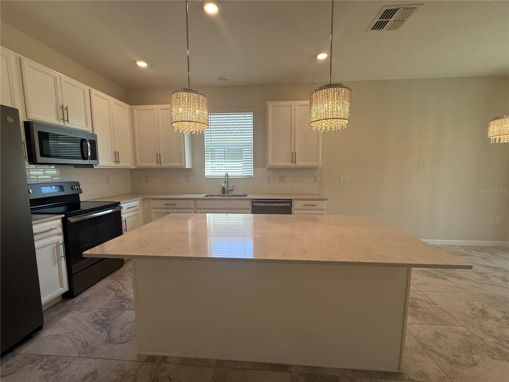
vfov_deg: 85.7
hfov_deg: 102.1
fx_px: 206
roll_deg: -0.2
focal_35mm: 14
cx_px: 254
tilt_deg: -5.5
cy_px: 191
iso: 64
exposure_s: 1/120
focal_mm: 2.22
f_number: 2.2
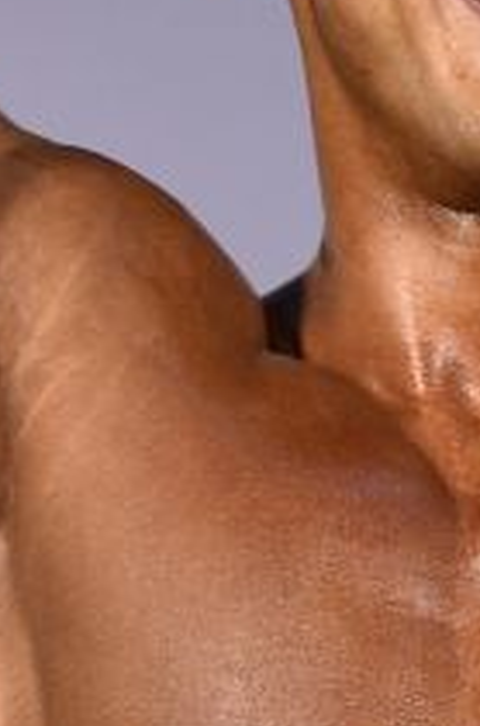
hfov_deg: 1.1
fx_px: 25886
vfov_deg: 1.6
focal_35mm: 1288
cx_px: 411
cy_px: 1265
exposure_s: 1/250
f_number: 3.2
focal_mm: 180
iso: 1600
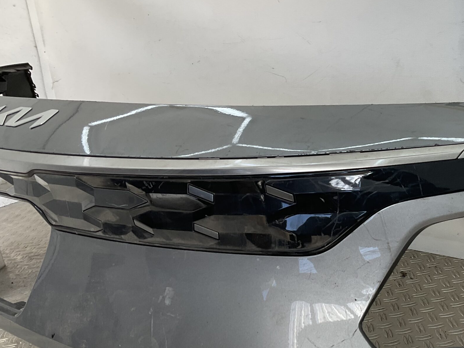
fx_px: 630
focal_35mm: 47
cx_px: 345
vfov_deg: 30.8
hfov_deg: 39.4
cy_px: 199
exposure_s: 1/307
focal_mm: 3
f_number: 1.8
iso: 16
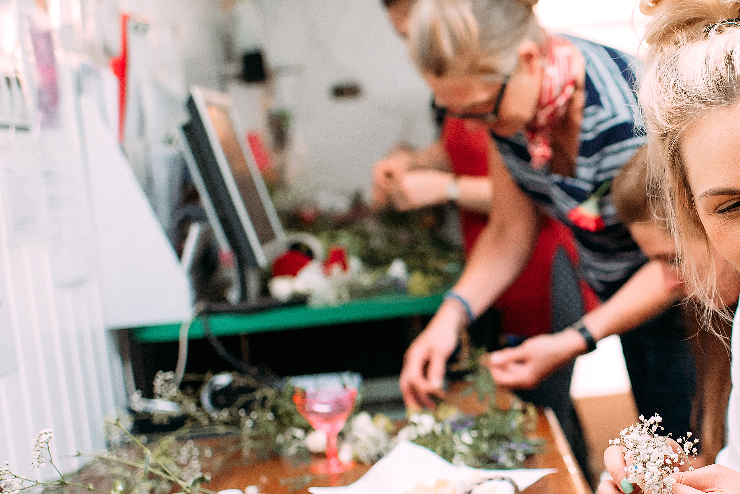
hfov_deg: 29.9
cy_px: 317
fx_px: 1337
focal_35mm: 65
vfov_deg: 20.9
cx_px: 633
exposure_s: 1/200
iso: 1250
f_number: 2.5
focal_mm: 35
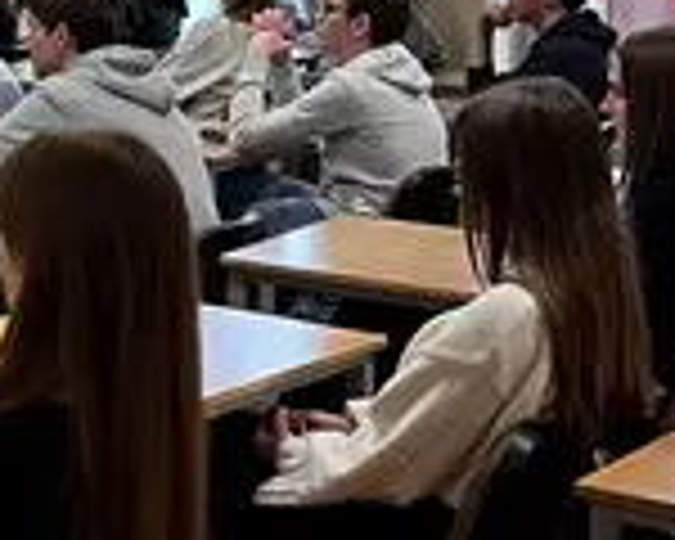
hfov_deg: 15.6
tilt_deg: -4.7
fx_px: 2158
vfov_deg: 14.1
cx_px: -482
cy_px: 4
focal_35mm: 108
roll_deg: -0.3
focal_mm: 5.1
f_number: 1.6
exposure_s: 1/80
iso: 125
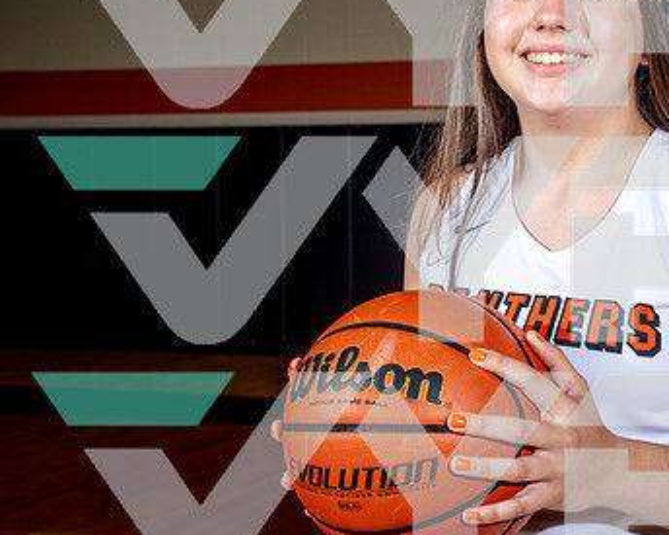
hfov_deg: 27.4
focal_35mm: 68
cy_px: 240
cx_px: 533
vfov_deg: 22.5
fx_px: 1346
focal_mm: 43
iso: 100
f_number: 8
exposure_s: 1/125
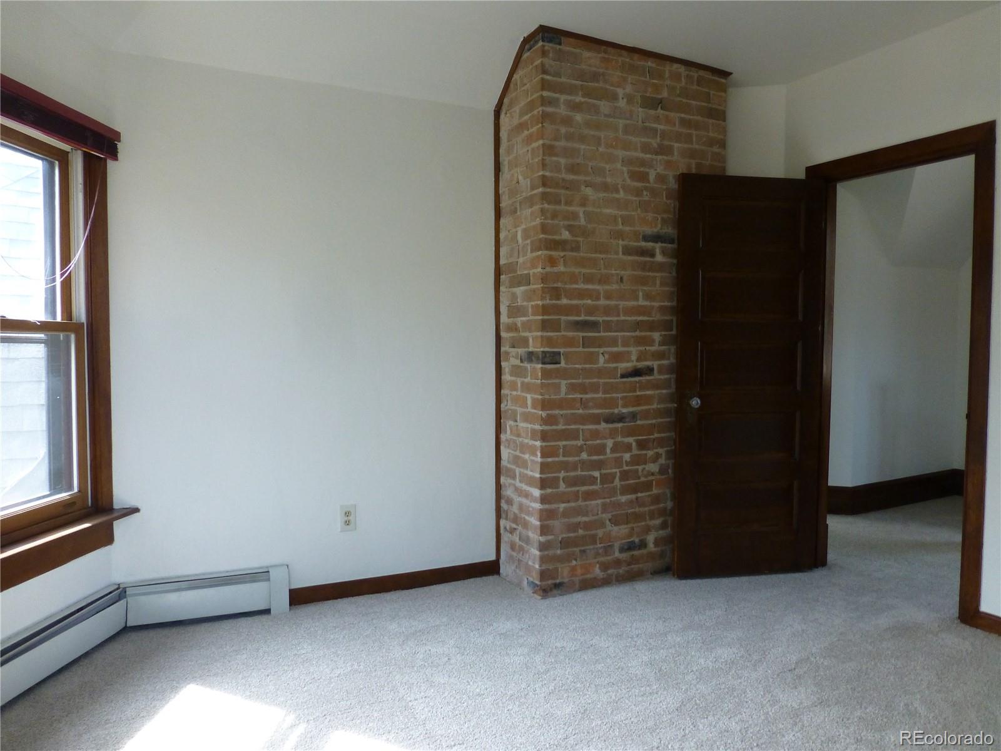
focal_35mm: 24
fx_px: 694
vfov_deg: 56.8
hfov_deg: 71.6
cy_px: 376
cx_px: 500
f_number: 3.3
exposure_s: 1/60
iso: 320
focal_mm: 4.3
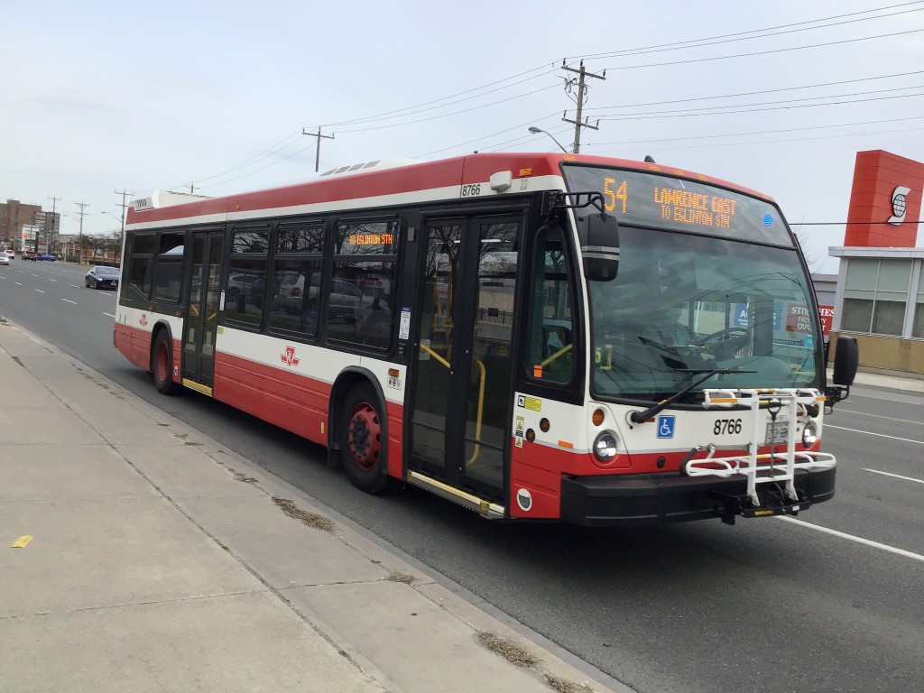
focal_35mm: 31
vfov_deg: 45.4
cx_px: 462
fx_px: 827
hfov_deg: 58.4
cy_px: 346
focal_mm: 3.3
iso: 25
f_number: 2.4
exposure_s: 1/608
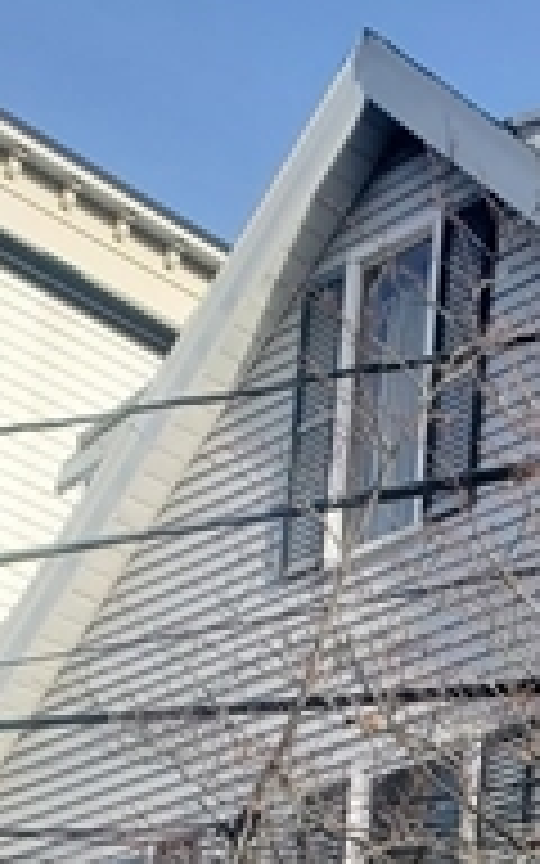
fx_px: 2590
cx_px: 936
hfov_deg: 11.2
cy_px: 1354
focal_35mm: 110
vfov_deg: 16.9
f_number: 2.4
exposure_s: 1/1343
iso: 50
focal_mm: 4.3
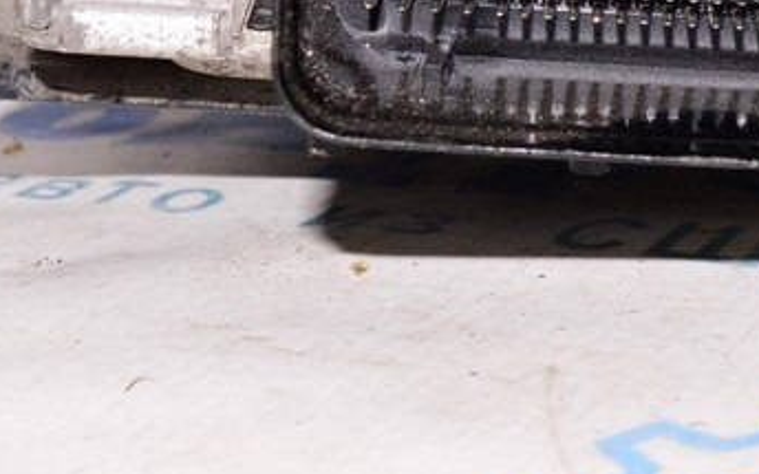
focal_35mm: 100
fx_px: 2069
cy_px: -12
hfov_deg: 20.0
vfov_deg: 12.9
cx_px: 790
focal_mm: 22
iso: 1600
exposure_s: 1/160
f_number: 8
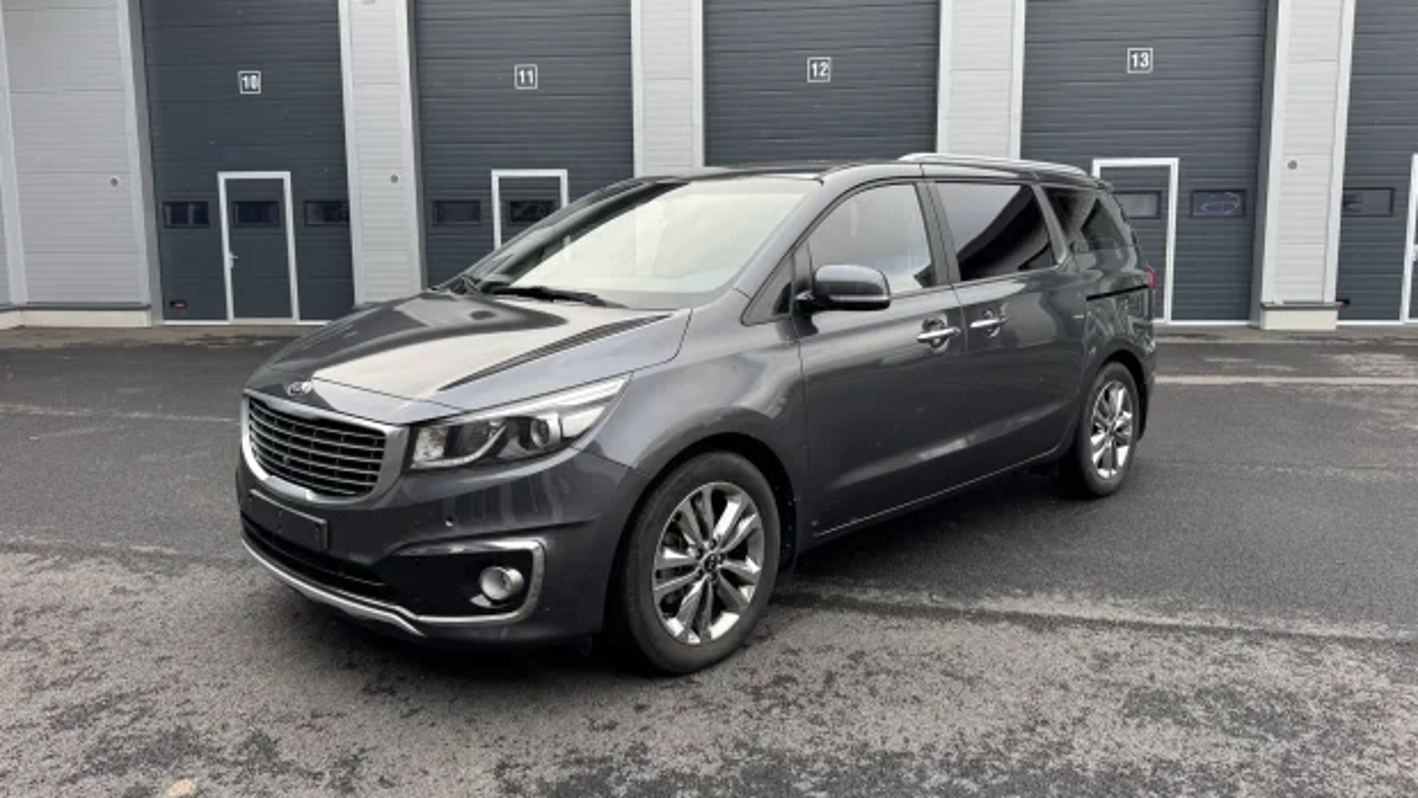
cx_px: 693
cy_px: 357
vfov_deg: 42.9
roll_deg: +0.0
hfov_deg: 69.8
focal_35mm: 27
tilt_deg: -7.7
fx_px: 1015
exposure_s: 1/121
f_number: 1.78
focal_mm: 6.76
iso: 80
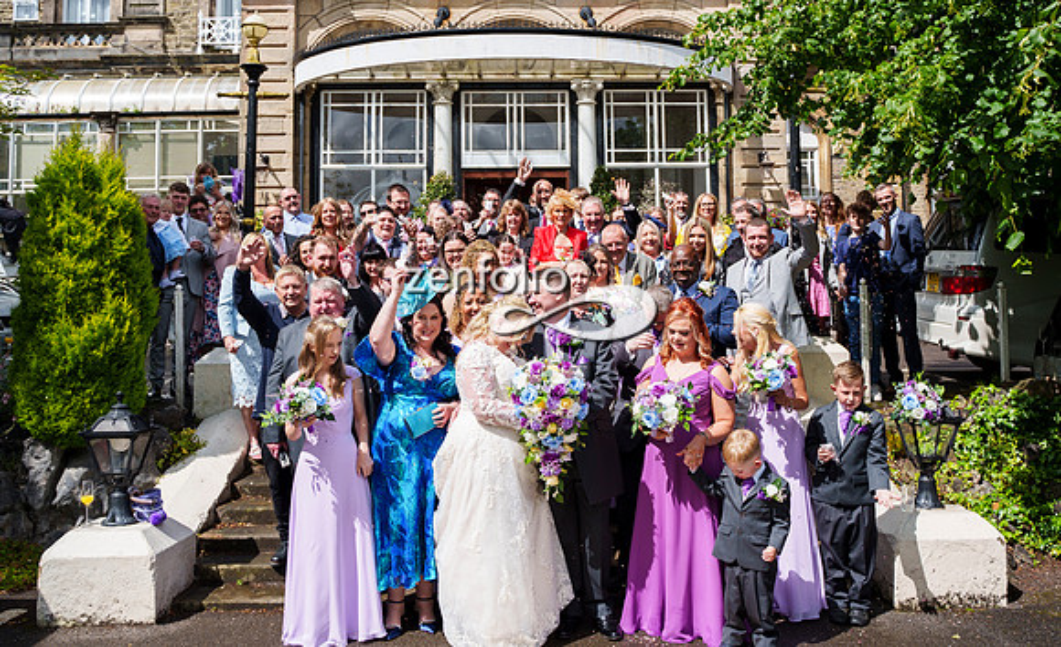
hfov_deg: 59.9
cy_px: 264
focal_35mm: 32
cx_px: 555
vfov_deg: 38.7
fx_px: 919
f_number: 3.5
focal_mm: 28
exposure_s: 1/2500
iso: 200
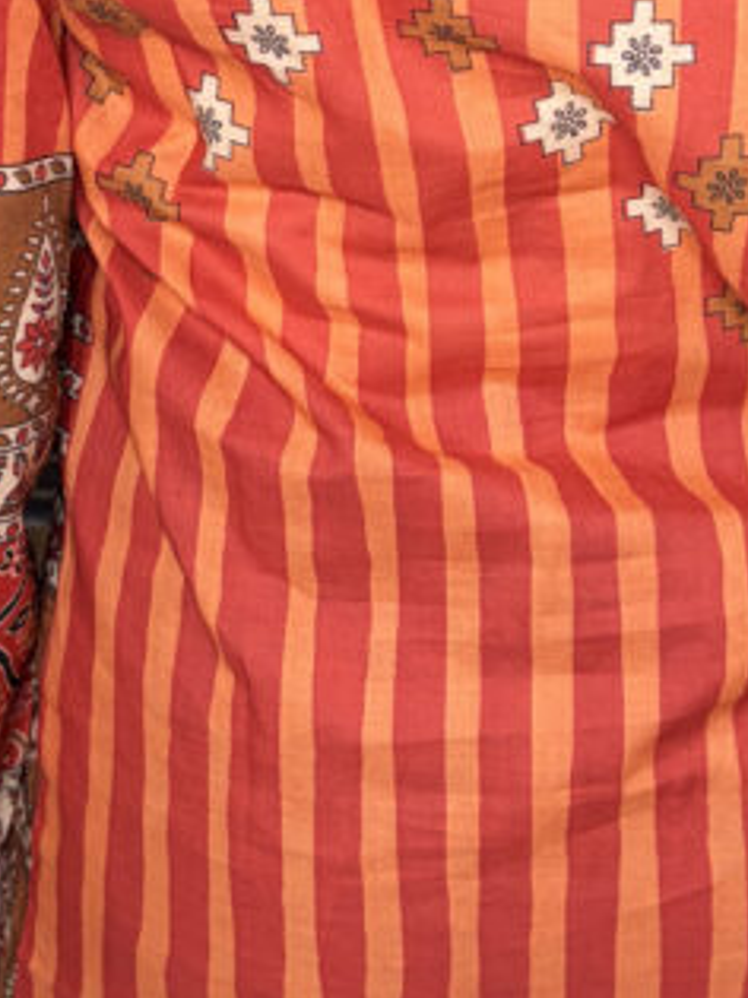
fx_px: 2220
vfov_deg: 25.2
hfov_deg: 19.1
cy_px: 356
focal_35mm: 77
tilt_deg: -21.3
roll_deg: -1.1
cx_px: 428
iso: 160
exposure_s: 1/50
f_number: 1.6
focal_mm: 5.96
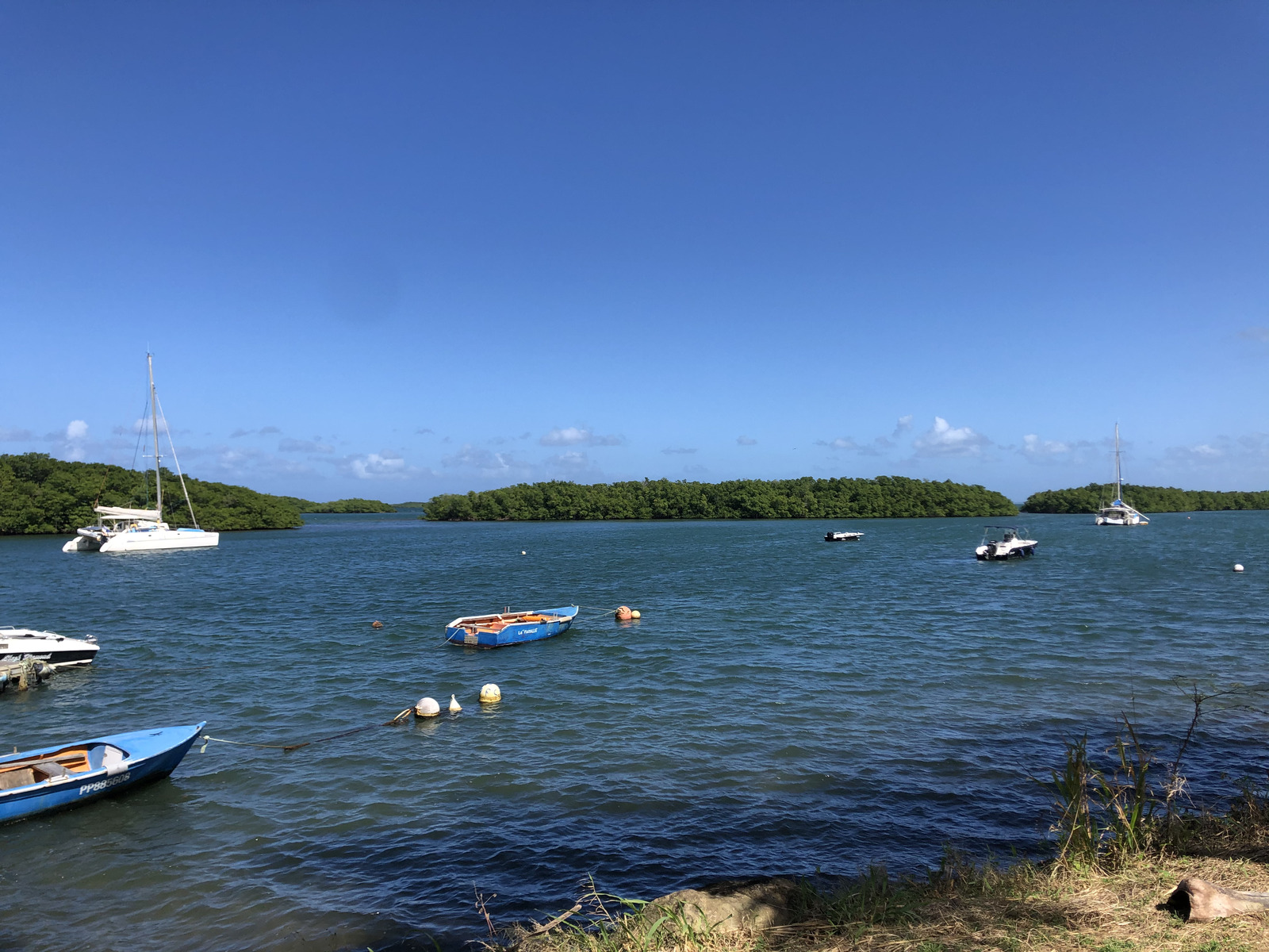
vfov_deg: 49.7
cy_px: 476
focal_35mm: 28
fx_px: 1026
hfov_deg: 63.4
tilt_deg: +1.8
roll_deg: +1.2
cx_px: 634
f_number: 1.8
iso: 20
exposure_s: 1/2288
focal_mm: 4
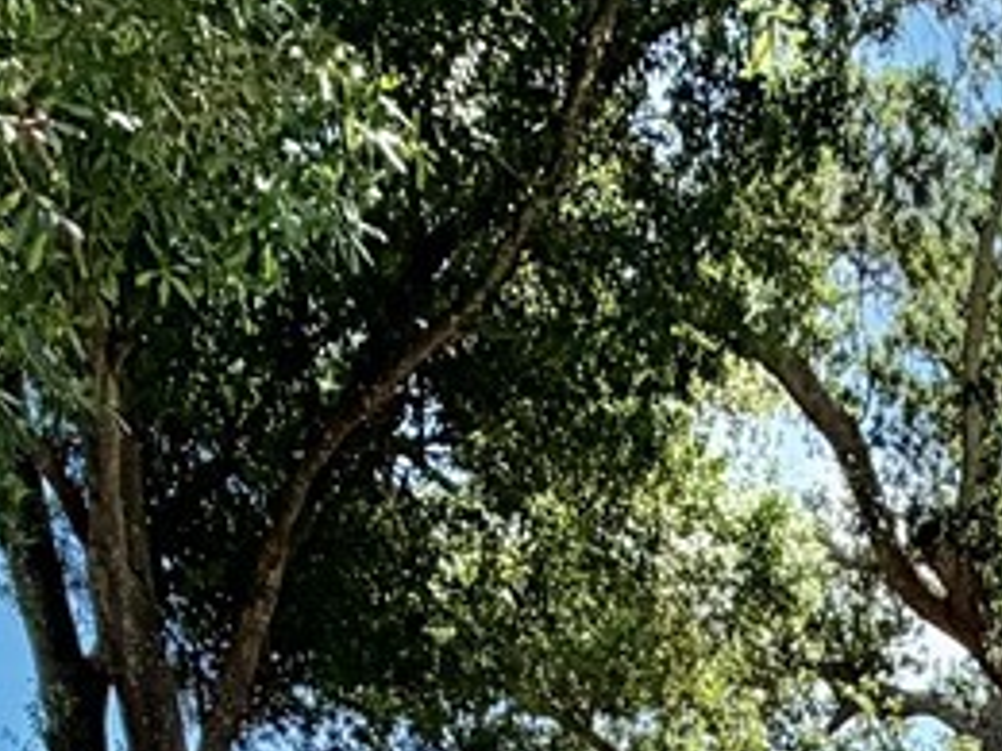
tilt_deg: -9.9
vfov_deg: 11.8
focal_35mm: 86
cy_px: 2068
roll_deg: -0.6
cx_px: 983
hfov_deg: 22.0
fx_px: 2489
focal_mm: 2.22
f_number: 2.2
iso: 40
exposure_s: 1/644
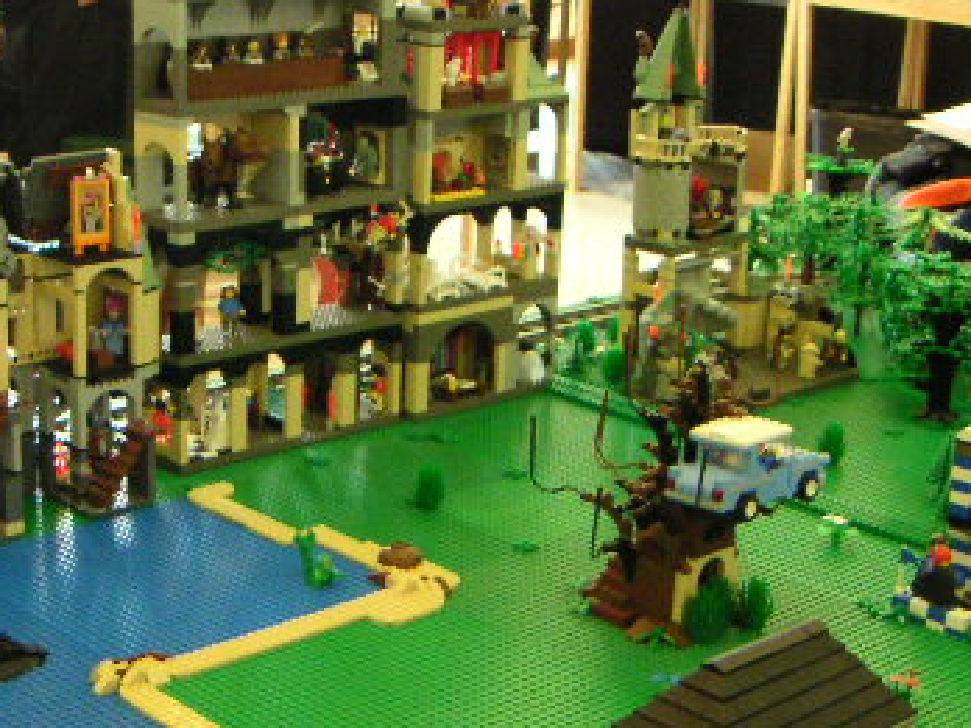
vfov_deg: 21.6
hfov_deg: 28.4
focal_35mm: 68
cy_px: 377
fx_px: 1907
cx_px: 324
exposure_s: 1/45
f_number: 2.8
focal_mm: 4.8
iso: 400
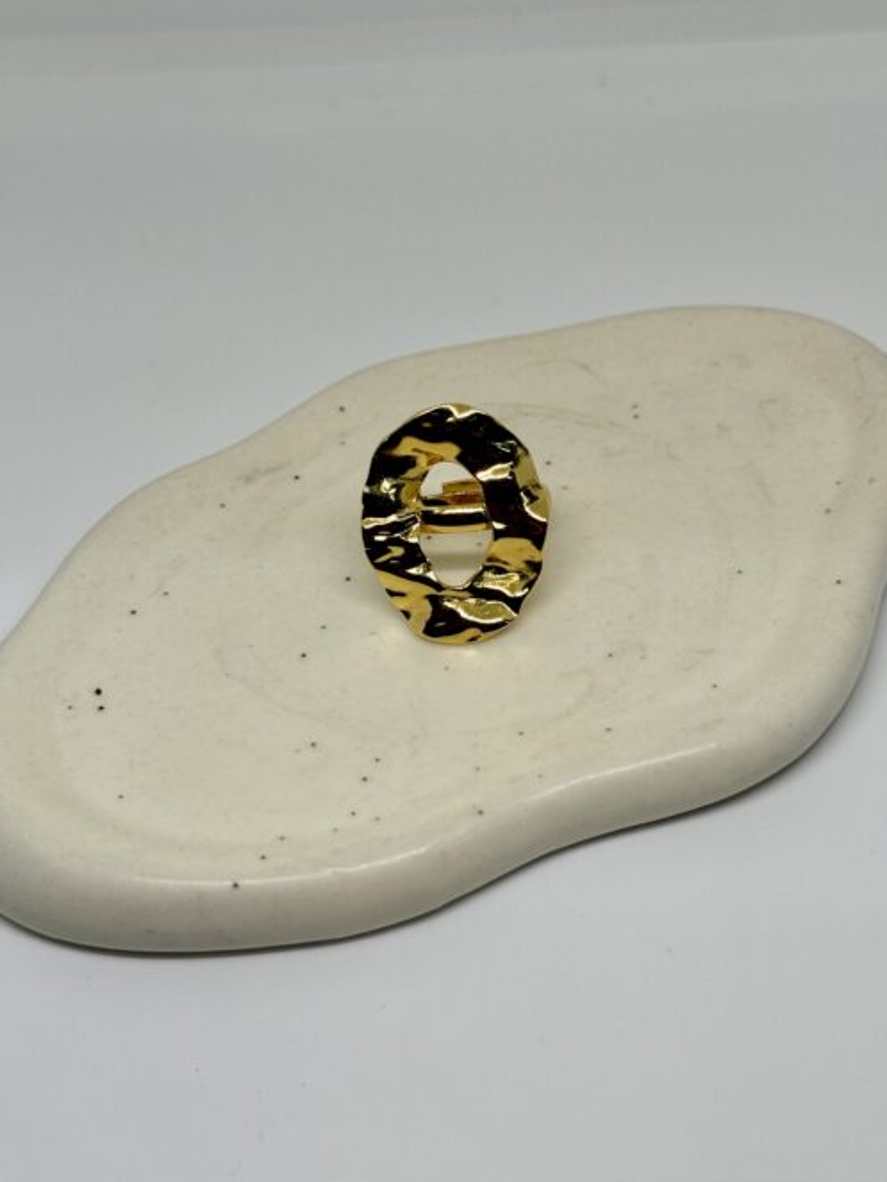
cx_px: 464
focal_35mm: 58
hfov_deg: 25.2
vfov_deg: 33.2
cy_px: 559
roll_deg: +4.6
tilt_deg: -40.7
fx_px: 1980
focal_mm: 6.76
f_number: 1.78
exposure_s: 1/457
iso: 64
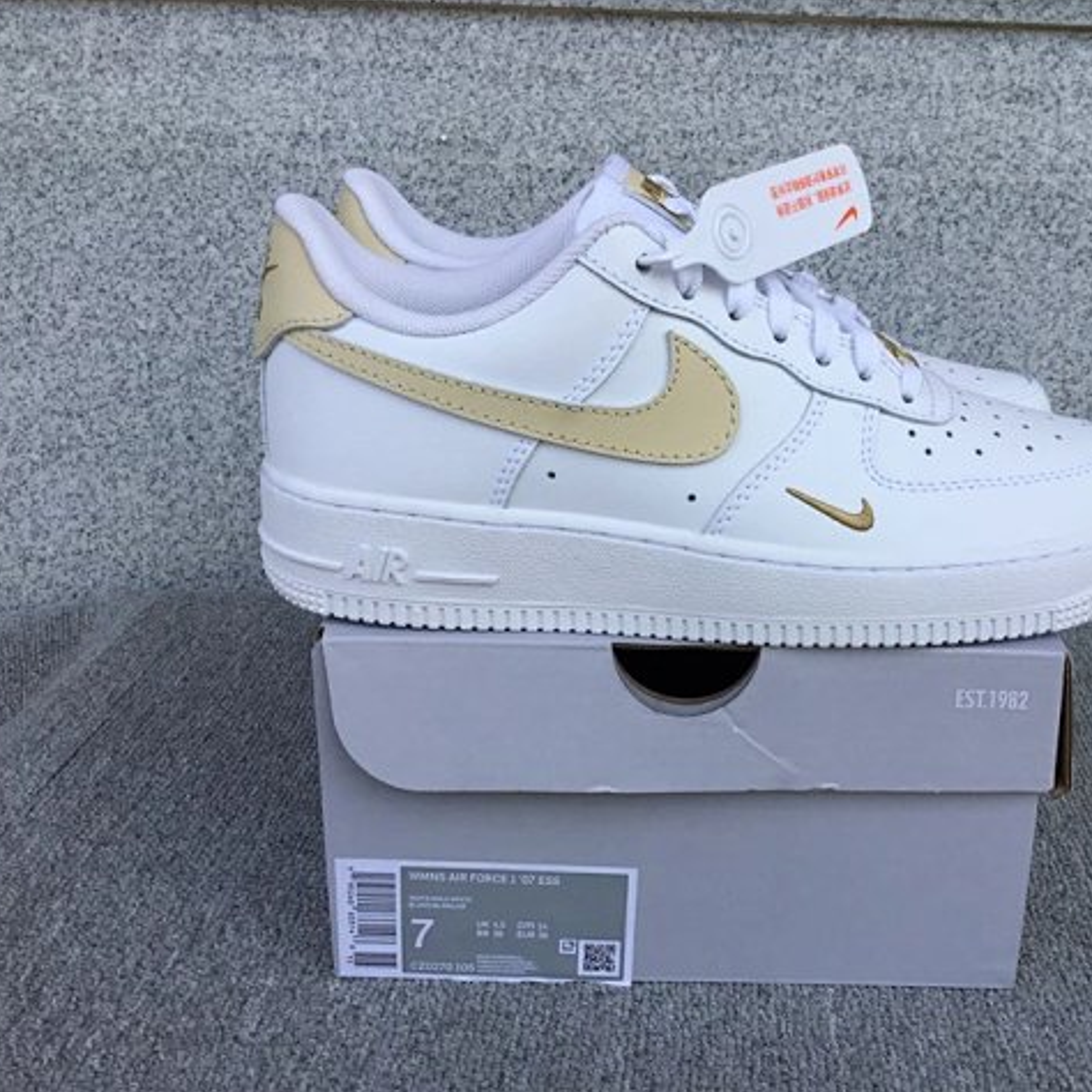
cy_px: 541
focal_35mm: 37
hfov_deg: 44.4
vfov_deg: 44.9
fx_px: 1321
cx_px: 703
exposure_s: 1/558
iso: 25
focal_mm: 3.3
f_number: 2.4
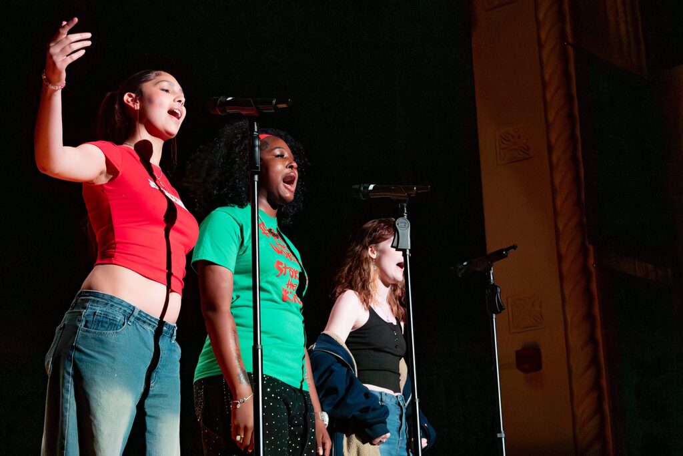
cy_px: 228
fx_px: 1271
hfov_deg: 30.1
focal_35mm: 67
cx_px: 342
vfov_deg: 20.3
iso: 1600
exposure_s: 1/640
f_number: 5
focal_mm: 45
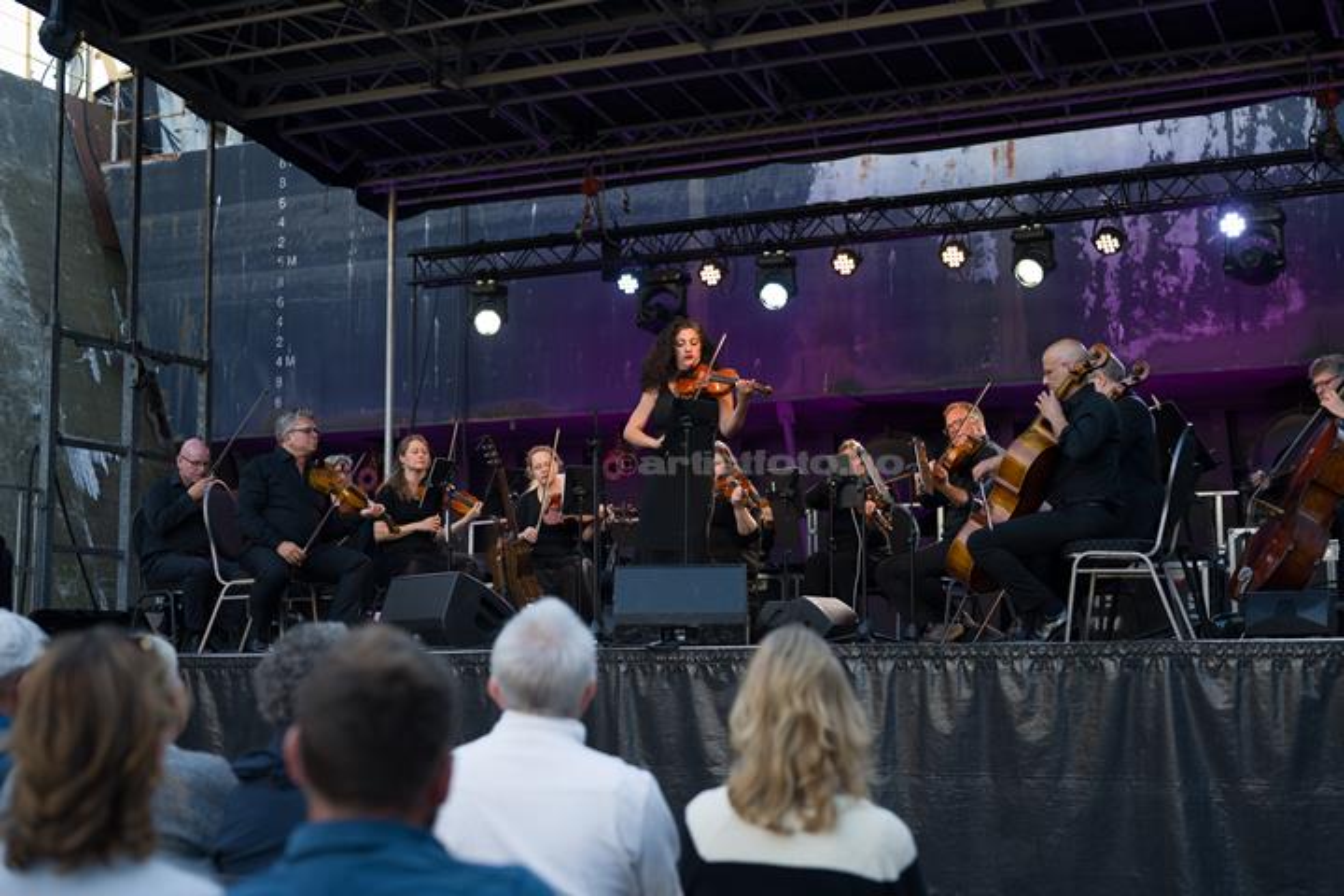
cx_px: 672
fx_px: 1867
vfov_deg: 27.0
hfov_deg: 39.6
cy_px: 448
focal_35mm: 50
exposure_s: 1/400
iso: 320
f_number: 2.8
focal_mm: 50
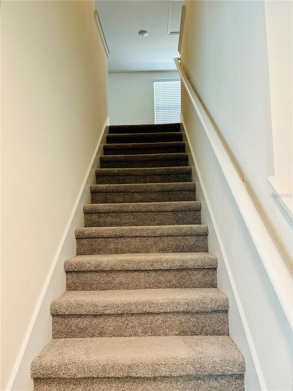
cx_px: 146
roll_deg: +2.3
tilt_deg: +5.3
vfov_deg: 67.3
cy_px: 196
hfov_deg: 53.1
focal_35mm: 26
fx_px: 293
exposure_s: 1/60
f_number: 1.6
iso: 80
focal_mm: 5.96
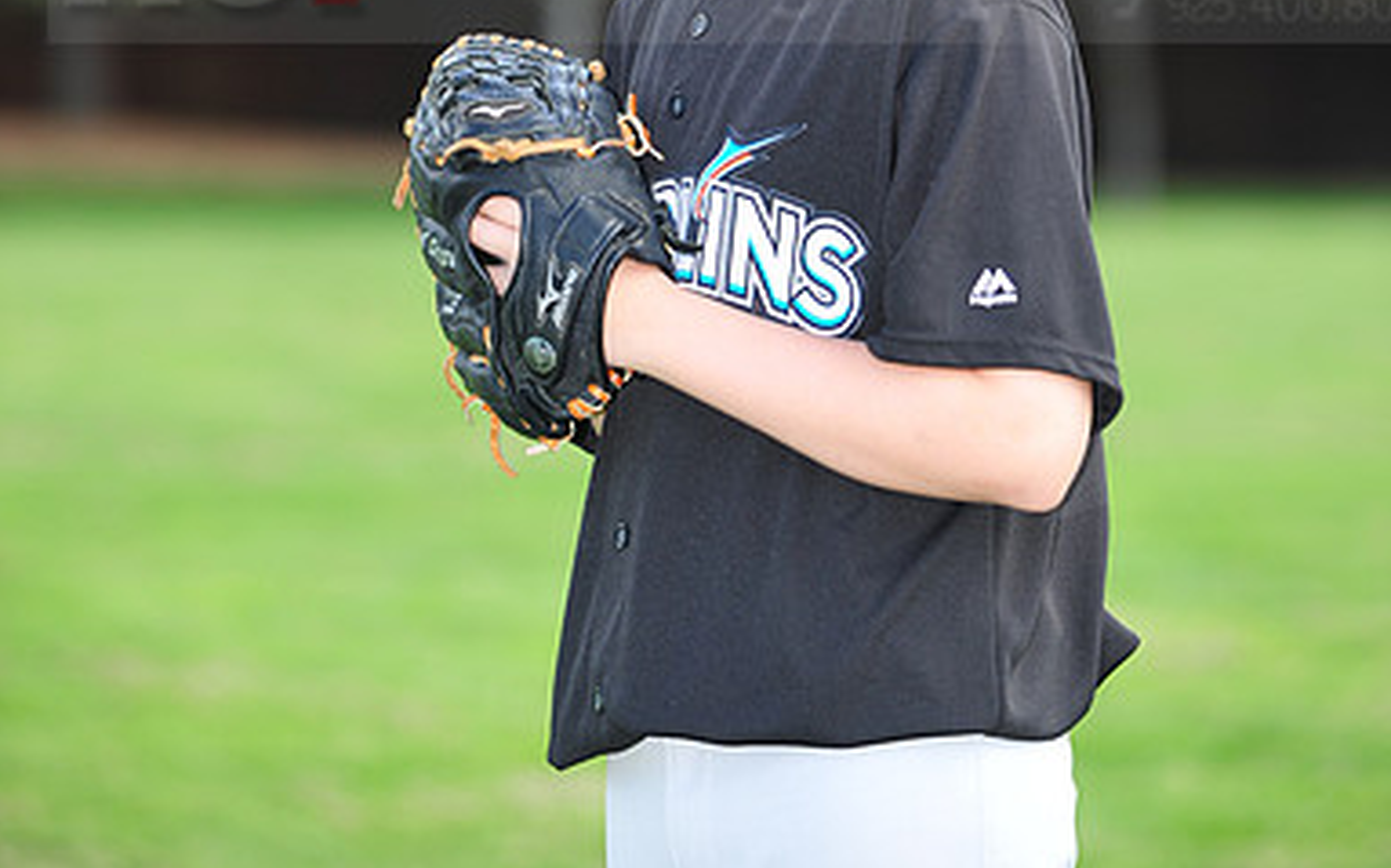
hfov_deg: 8.8
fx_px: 9056
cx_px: 697
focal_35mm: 239
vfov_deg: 5.5
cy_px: -73
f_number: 4.5
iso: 250
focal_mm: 155
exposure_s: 1/400
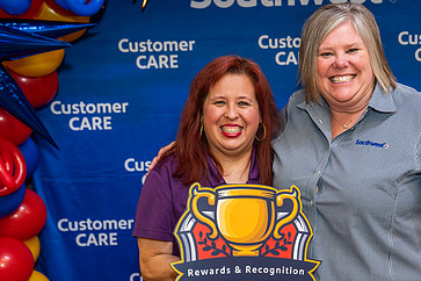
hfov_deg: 31.0
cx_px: 300
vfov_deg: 21.2
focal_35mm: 64
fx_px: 748
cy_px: 181
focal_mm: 40
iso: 1250
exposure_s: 1/160
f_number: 4
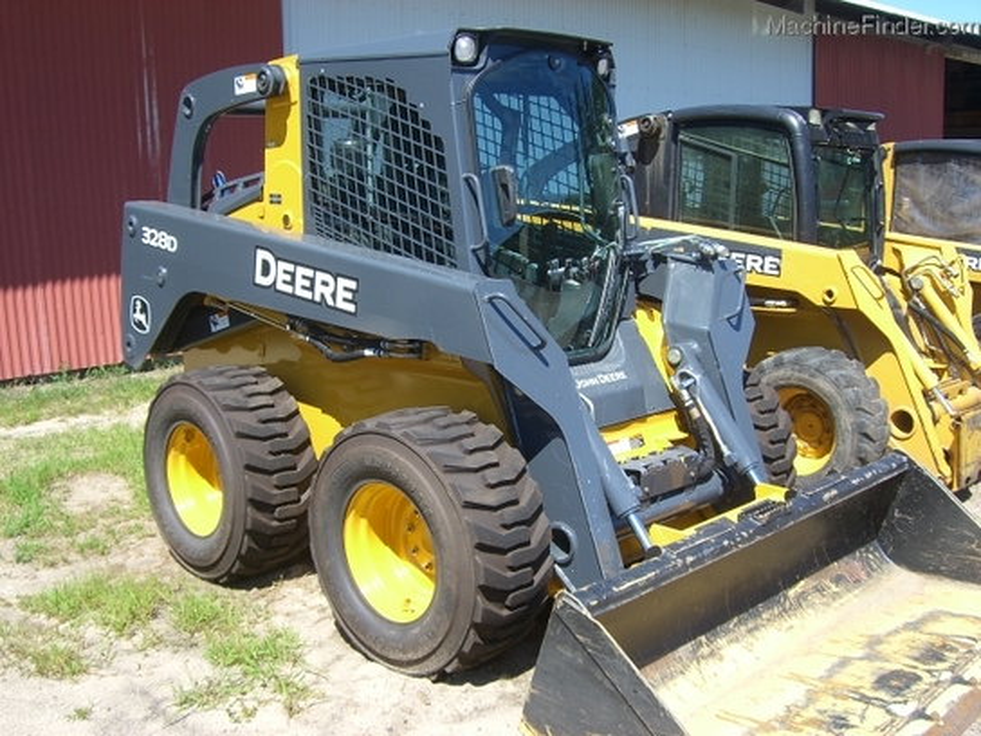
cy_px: 368
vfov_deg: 37.7
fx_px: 1077
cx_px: 490
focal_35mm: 38
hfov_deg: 49.0
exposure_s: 1/250
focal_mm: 6.2
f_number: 4.3
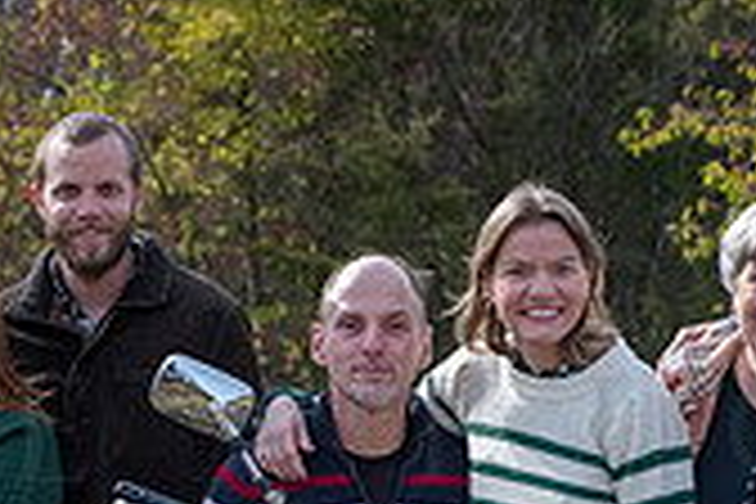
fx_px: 5817
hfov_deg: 7.4
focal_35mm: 277
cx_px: 423
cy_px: 650
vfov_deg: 4.9
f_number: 5.6
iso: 400
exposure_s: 1/1000
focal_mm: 80
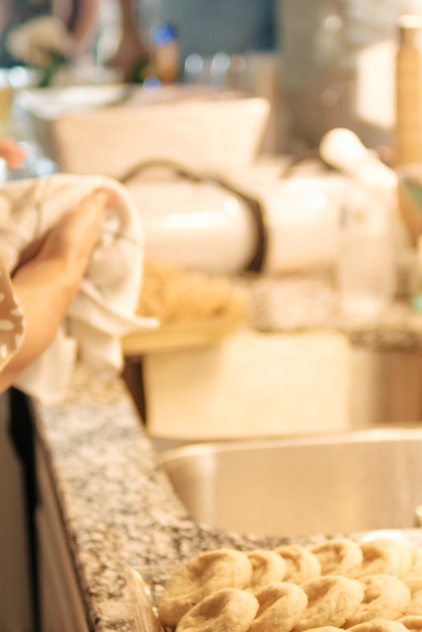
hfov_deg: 14.1
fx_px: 1705
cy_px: 283
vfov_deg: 21.0
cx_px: 267
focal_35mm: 97
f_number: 1.4
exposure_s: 1/125
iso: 400
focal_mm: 23
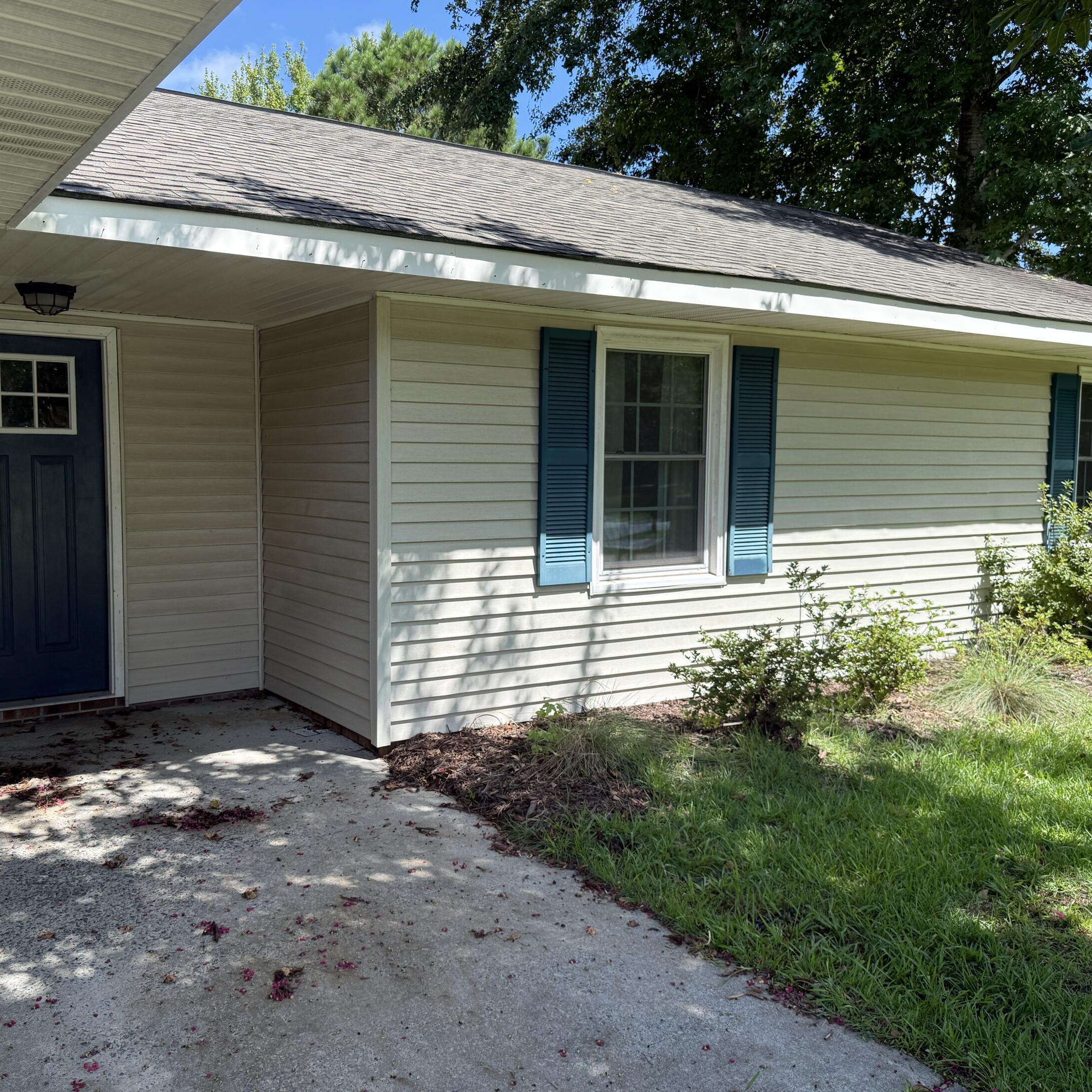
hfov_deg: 55.3
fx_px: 1035
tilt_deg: -3.5
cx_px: 445
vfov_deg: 55.6
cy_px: 539
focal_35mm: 29
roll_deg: +0.0
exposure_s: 1/1553
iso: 100
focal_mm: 6.76
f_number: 1.78
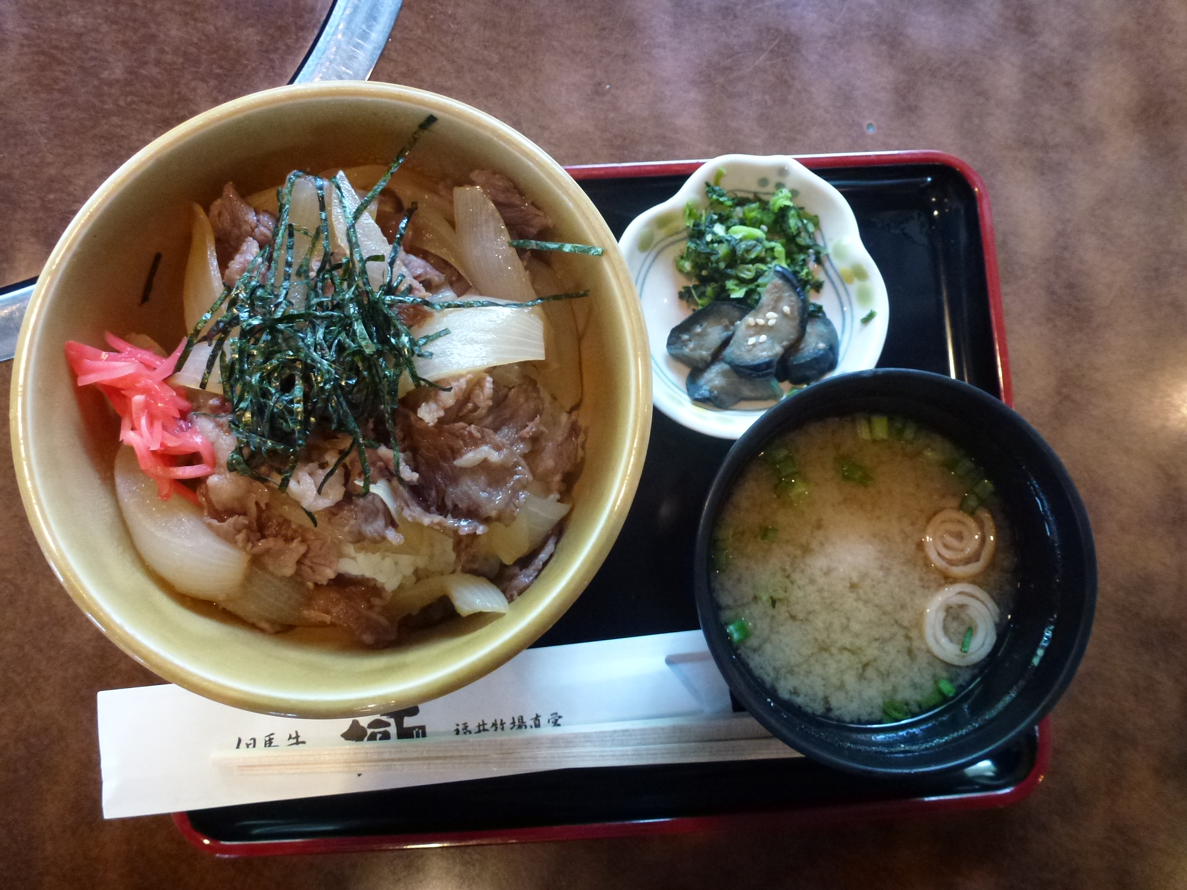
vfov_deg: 56.8
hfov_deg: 71.6
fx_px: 823
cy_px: 445
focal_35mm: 24
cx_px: 594
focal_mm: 4.3
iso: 400
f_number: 3.3
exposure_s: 1/20
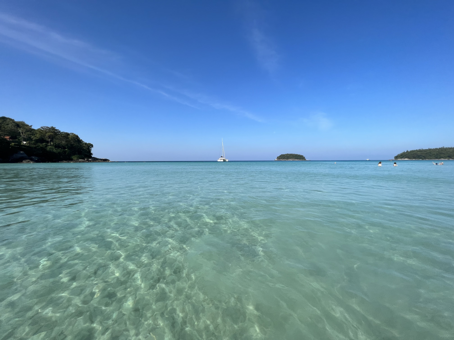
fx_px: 170
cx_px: 227
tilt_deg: -2.9
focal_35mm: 13
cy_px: 170
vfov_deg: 89.9
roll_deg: +0.1
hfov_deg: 106.2
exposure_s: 1/2370
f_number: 1.8
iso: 32
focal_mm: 1.57
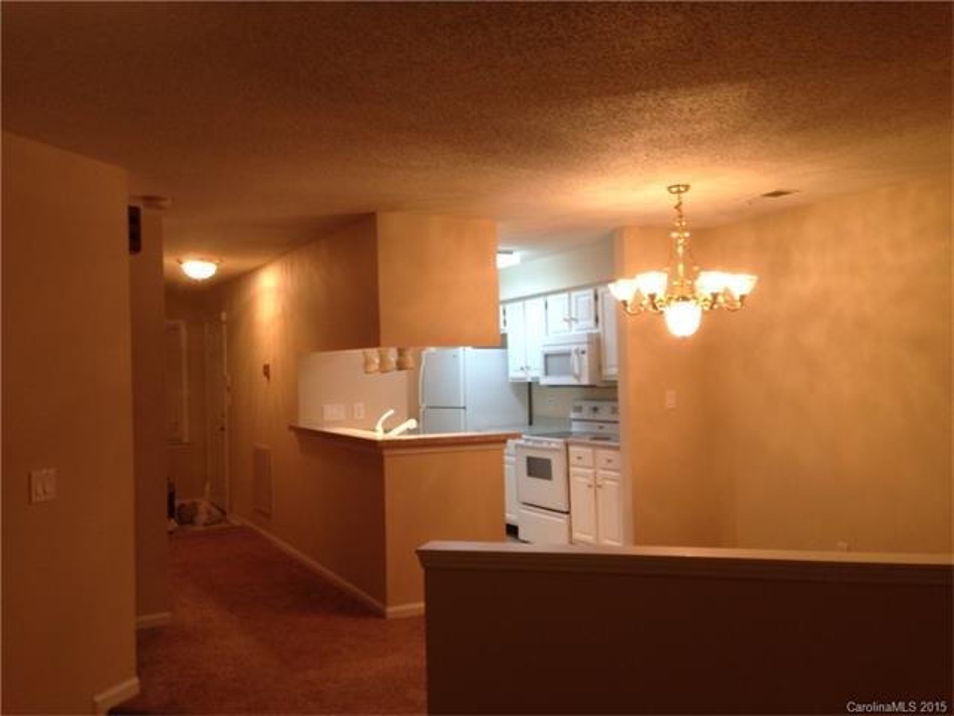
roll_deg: +1.6
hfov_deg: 55.4
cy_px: 358
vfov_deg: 42.9
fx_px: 909
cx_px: 477
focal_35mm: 33
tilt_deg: +0.7
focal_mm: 4.12
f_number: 2.4
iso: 50
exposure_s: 1/20
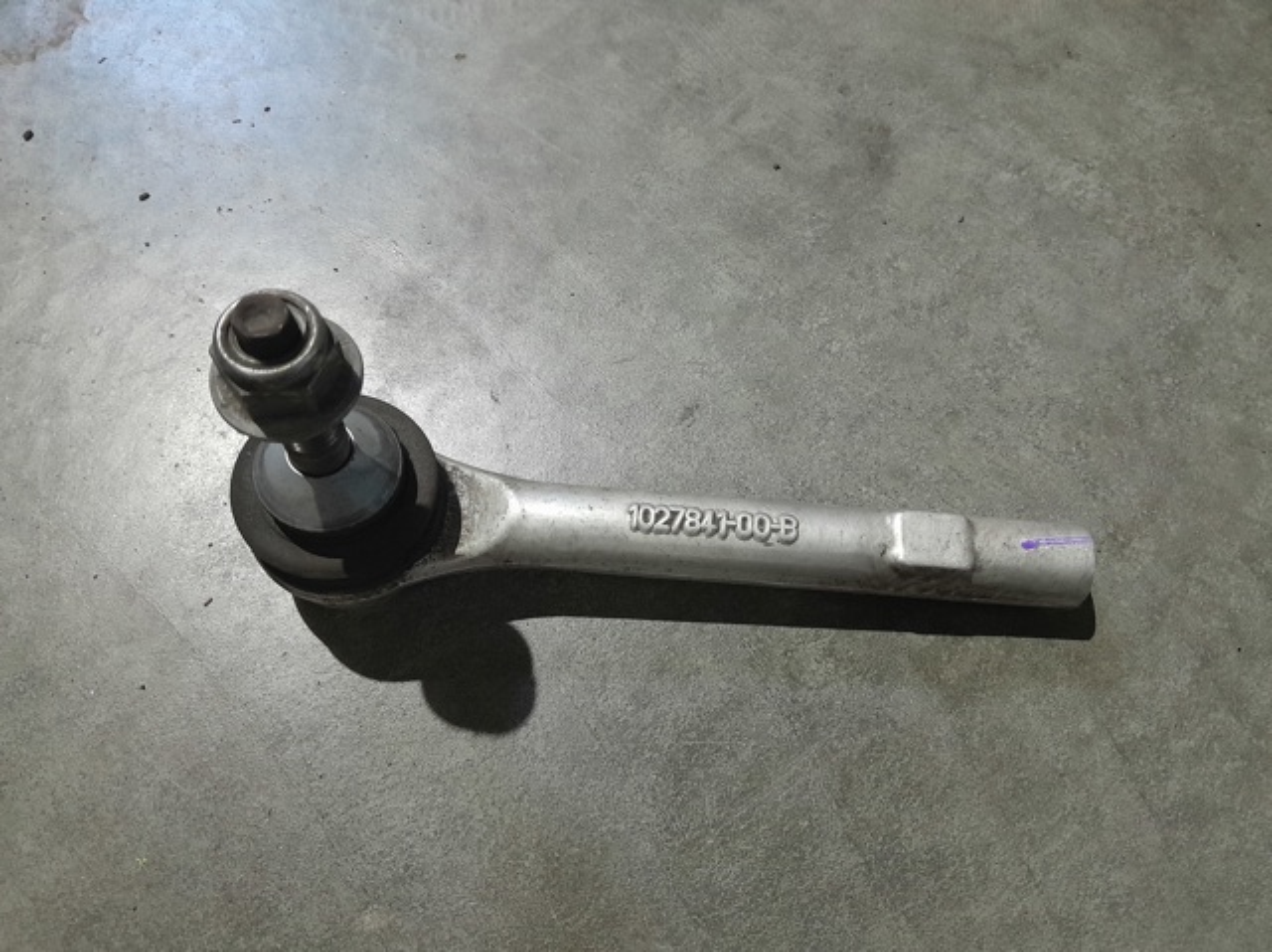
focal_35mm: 26
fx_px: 955
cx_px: 636
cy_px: 476
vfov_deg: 53.0
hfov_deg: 67.3
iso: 500
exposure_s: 1/50
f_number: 1.8
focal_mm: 3.98
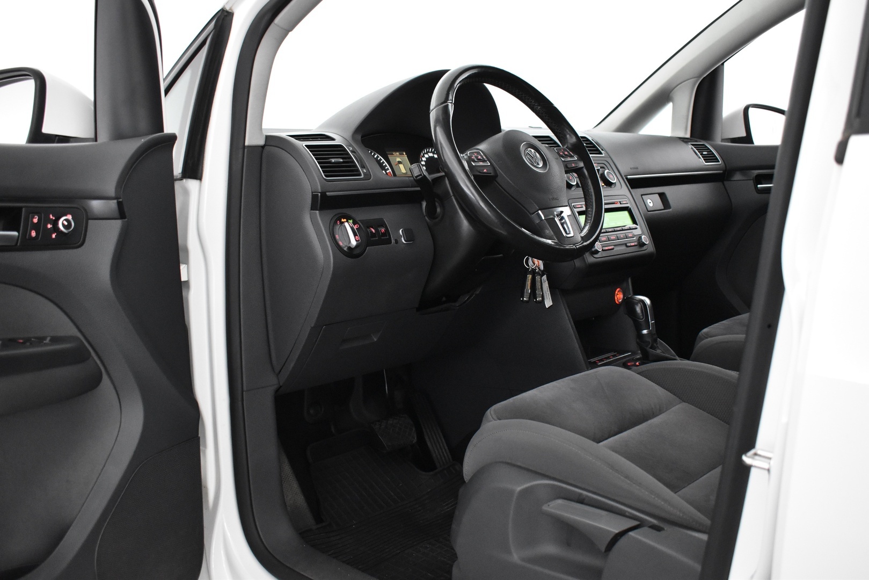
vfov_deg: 38.4
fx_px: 833
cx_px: 434
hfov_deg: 55.1
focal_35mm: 34
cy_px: 290
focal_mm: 23
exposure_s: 1/50
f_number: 3.8
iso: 3200
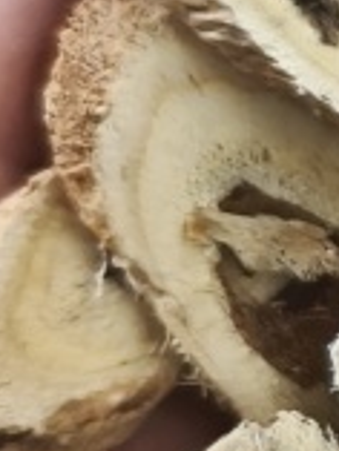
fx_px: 2034
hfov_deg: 8.7
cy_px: 136
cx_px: 816
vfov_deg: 12.6
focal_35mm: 156
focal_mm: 6.06
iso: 320
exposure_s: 1/100
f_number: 1.6
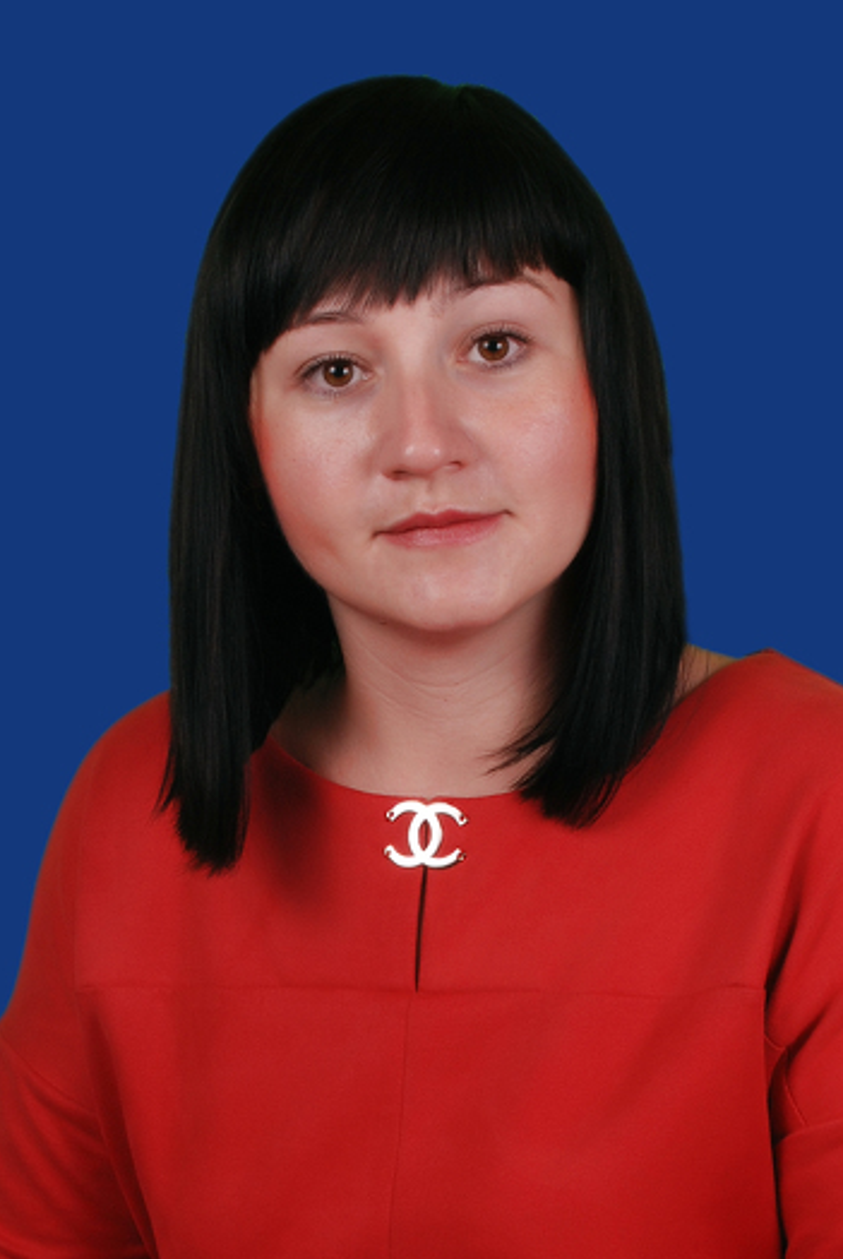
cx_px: 428
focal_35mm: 55
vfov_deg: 36.2
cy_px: 697
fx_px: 1925
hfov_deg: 24.7
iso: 160
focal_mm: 32
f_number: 7.1
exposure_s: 1/200
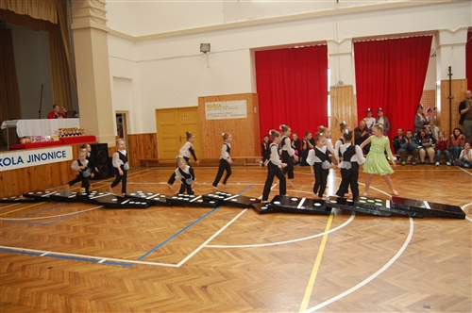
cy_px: 156
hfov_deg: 67.4
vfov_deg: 47.8
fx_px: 354
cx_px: 236
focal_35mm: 27
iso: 400
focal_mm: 18
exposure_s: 1/60
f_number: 3.5
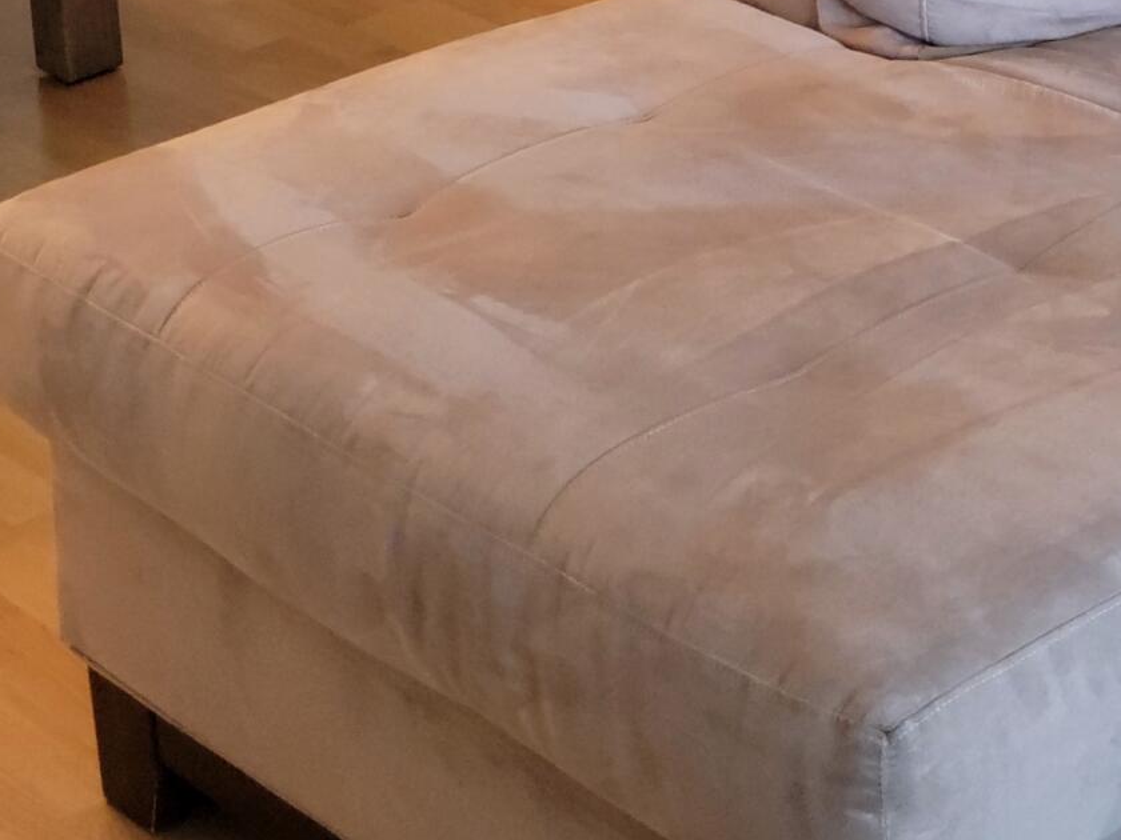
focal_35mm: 100
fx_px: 3238
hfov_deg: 19.5
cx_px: 849
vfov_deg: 13.8
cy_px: -453
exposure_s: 1/40
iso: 320
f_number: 2
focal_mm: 5.9
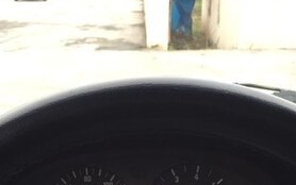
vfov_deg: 16.7
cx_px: 130
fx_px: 589
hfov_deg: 28.2
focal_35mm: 73
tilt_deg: -23.8
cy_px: 248
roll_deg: +0.3
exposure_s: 1/100
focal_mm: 4.15
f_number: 2.2
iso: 40
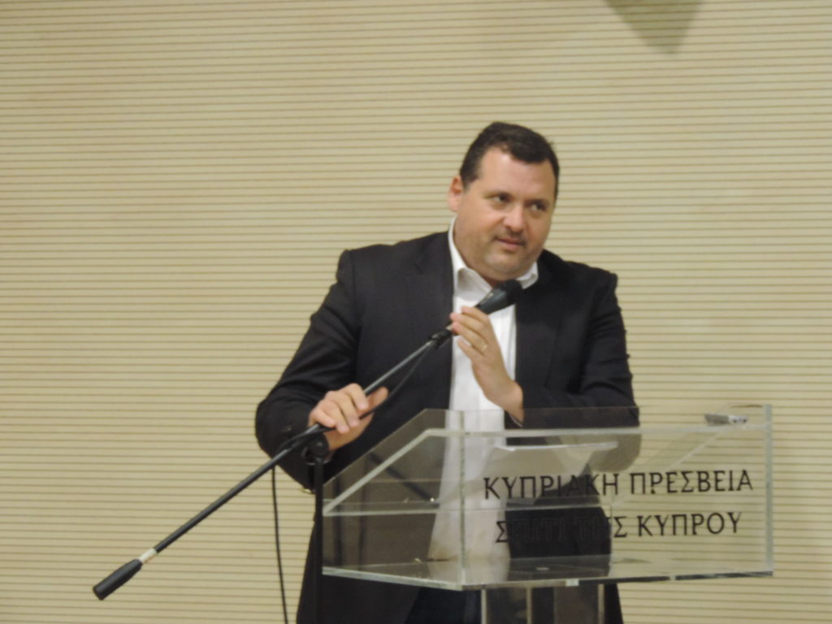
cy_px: 312
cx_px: 416
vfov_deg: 8.7
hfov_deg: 11.6
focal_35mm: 170
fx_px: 4086
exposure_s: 1/25
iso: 800
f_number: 4.5
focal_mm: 30.3
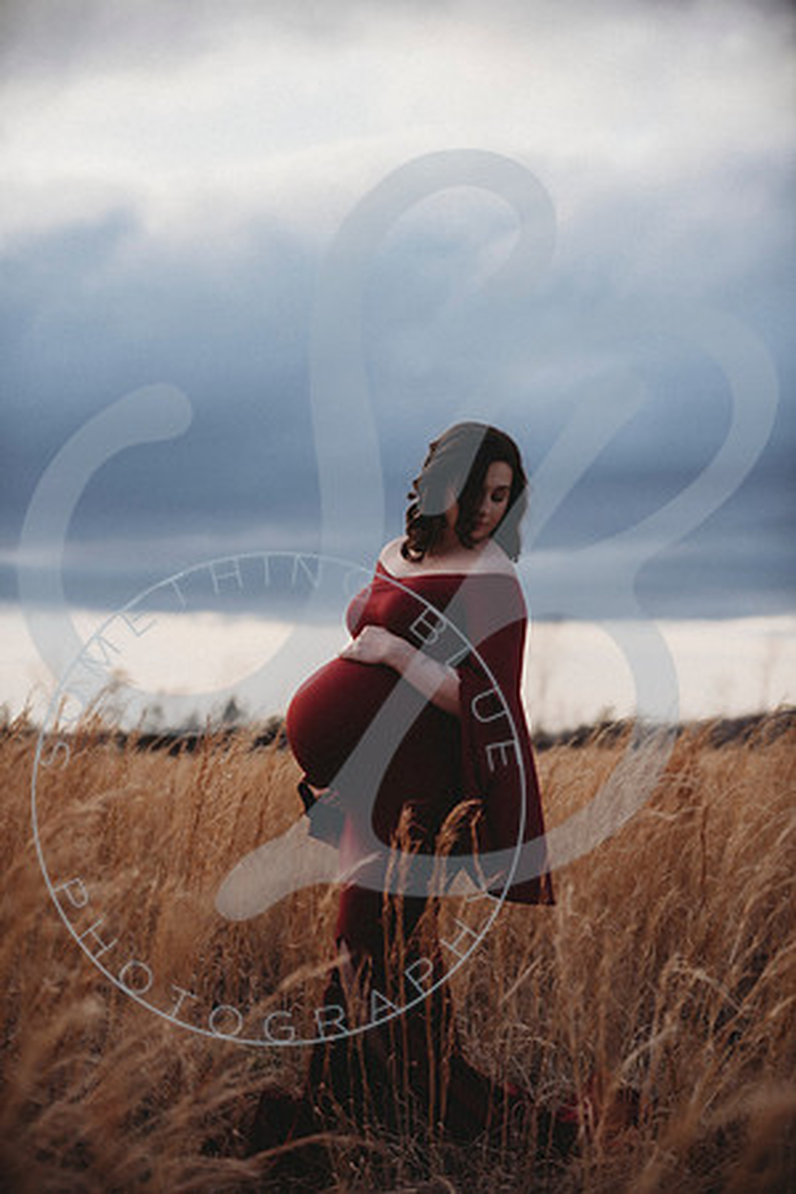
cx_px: 398
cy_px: 597
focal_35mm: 70
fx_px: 2321
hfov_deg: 19.5
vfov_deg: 28.8
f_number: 2.8
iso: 100
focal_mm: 70
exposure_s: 1/400
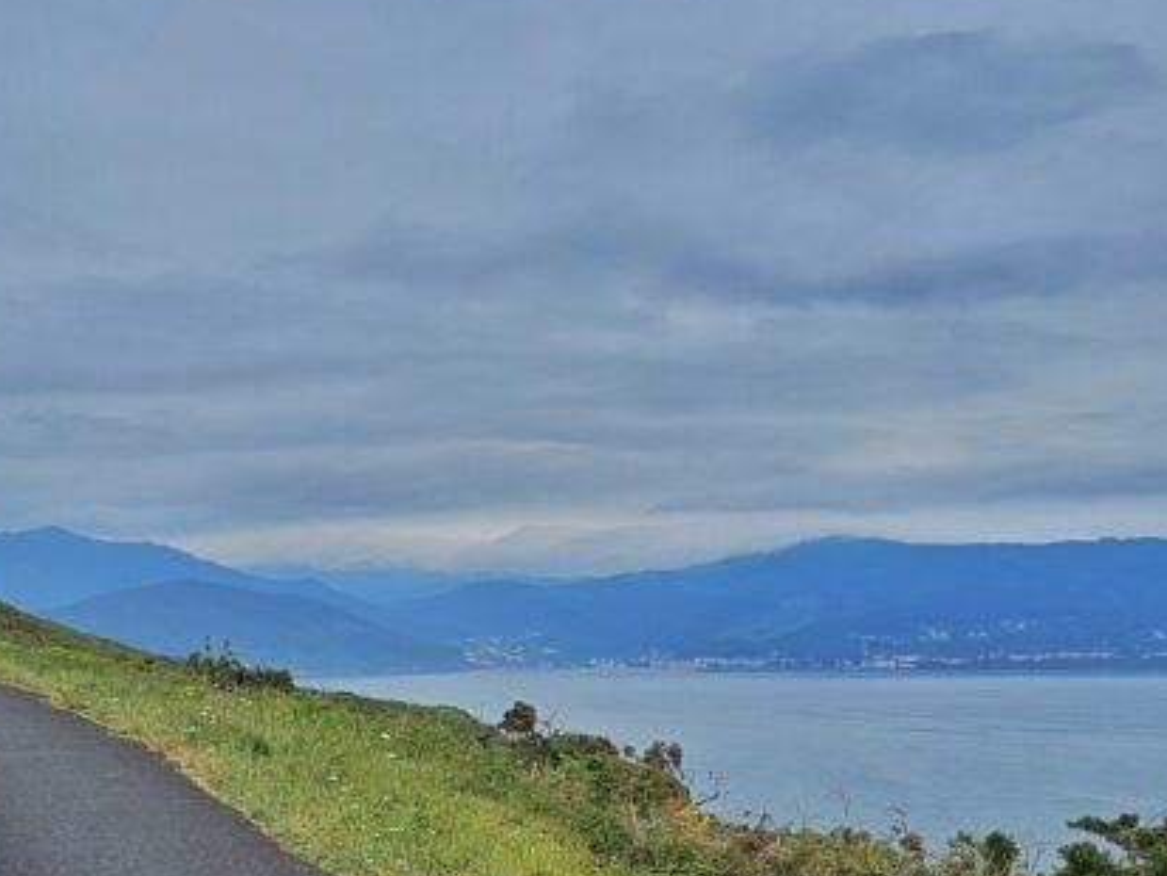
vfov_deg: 25.5
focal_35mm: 57
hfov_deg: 33.7
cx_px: 503
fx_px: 1922
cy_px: 591
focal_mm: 6.3
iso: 20
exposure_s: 1/2000
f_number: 1.7
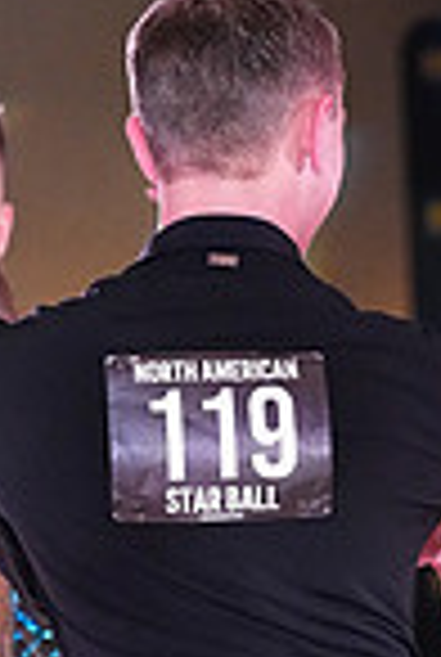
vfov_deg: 3.9
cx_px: 646
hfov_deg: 2.6
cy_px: 1206
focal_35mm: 527
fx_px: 9637
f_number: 4.5
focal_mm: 133
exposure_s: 1/400
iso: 8000
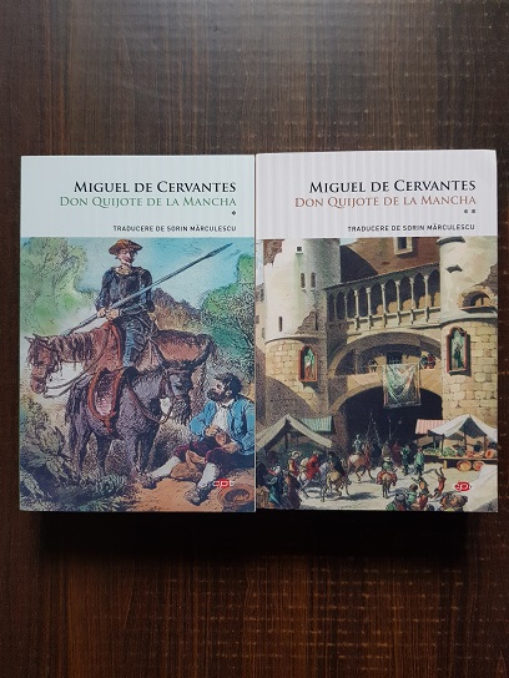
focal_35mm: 26
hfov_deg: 53.1
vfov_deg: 67.3
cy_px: 339
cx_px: 254
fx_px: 510
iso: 200
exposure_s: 1/26
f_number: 1.7
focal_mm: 4.3
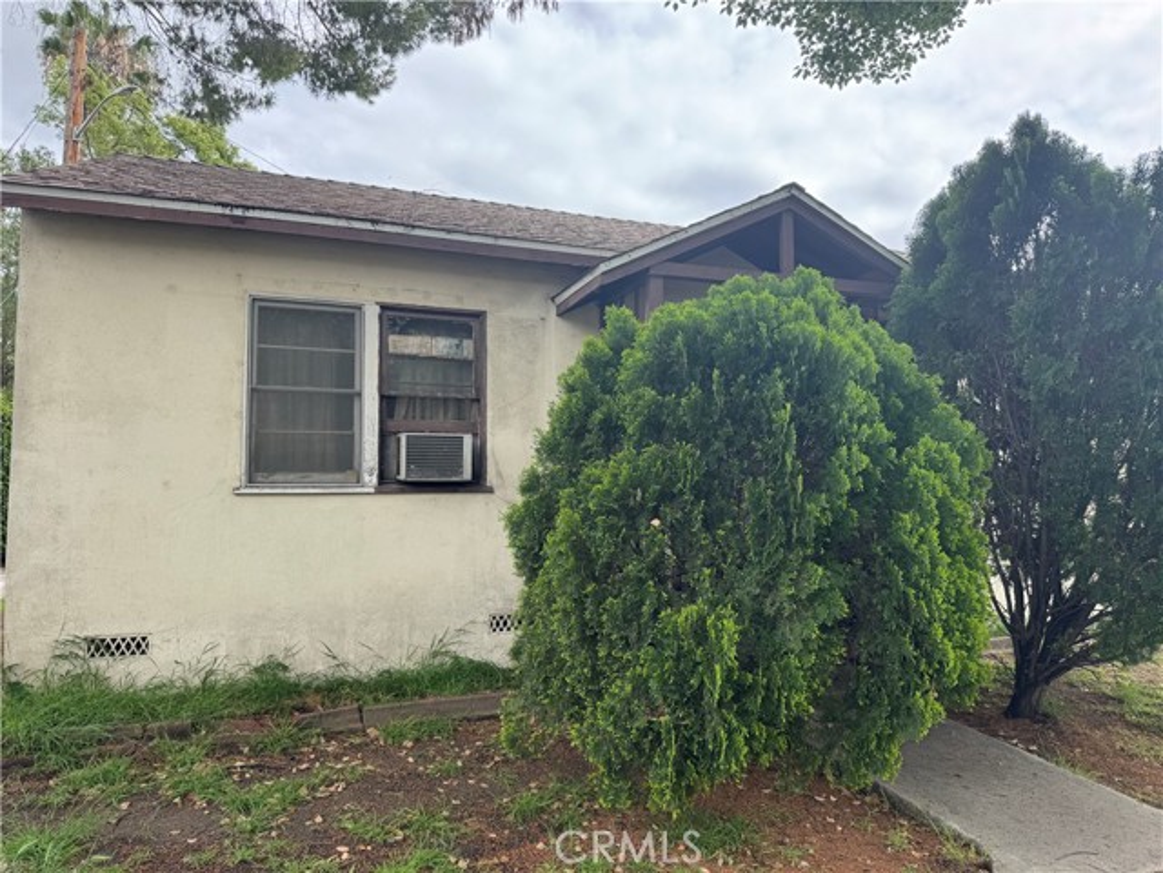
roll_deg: +0.6
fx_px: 806
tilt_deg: +1.7
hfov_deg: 71.6
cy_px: 436
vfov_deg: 56.8
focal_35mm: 24
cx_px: 582
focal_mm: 6.76
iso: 80
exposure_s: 1/1010
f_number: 1.78
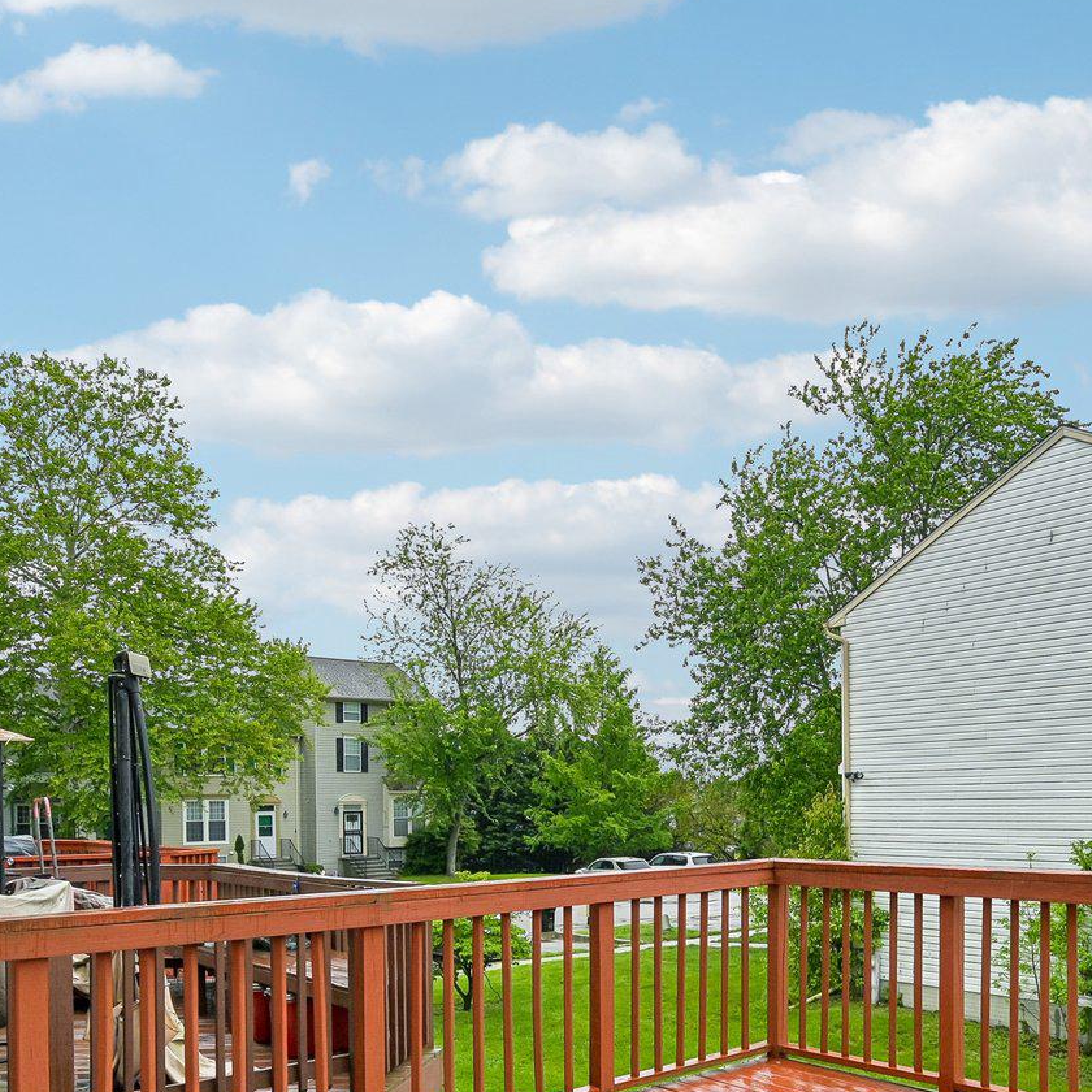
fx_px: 1035
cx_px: 720
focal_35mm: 29
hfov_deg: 54.6
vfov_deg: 53.0
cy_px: 827
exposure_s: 1/160
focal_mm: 14
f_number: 8
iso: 100
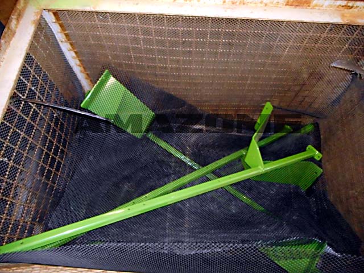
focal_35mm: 25
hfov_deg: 69.4
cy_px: 136
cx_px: 182
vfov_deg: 54.9
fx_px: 263
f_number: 3.7
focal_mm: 4.5
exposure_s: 1/25
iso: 640
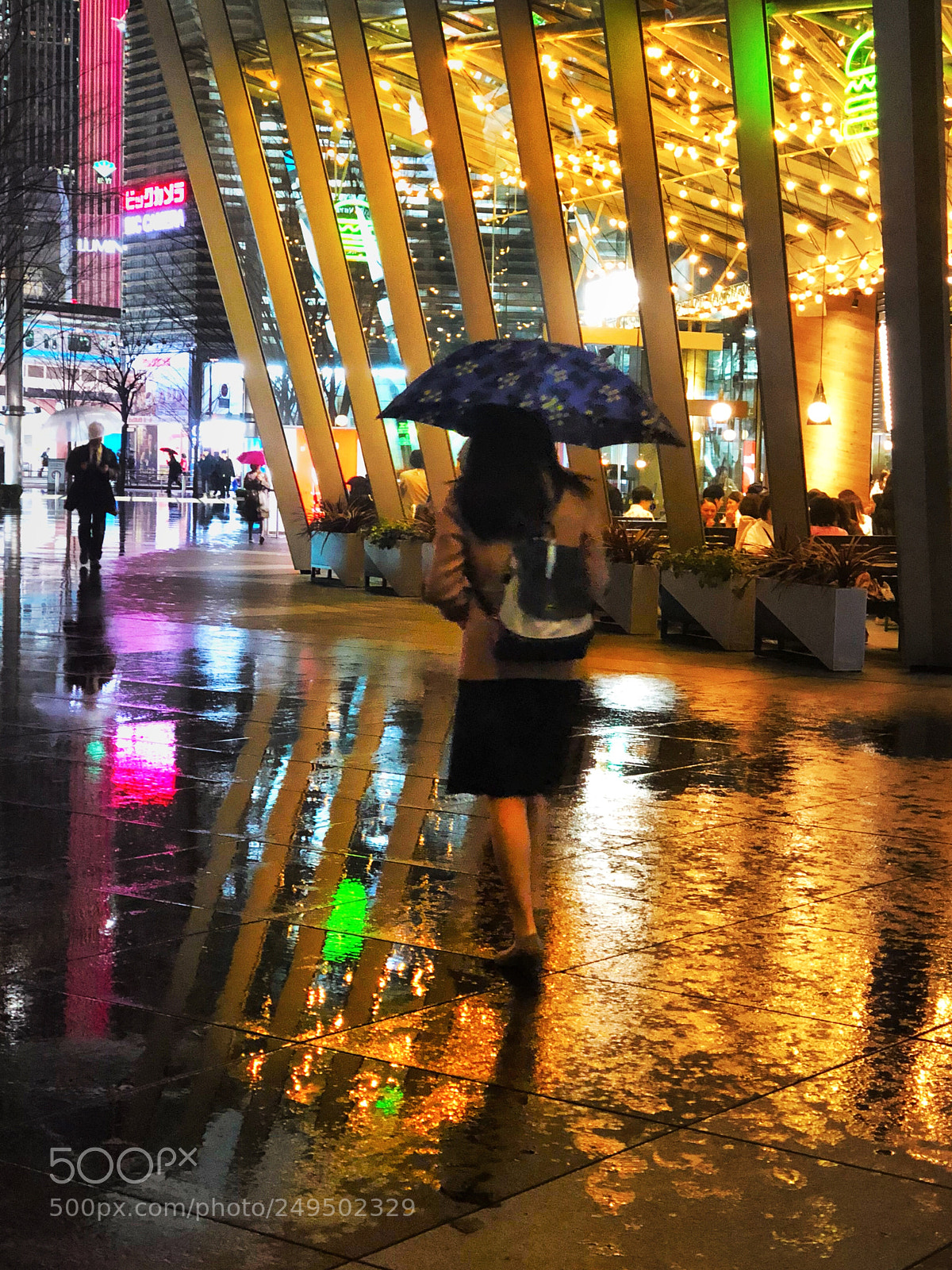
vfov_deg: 36.8
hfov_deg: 28.0
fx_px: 1907
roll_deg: -1.5
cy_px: 635
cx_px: 476
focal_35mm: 52
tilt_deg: -4.0
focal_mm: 6
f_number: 2.4
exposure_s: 1/8
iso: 160
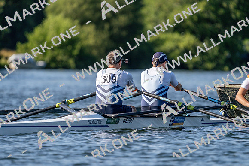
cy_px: 83
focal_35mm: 512
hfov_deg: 4.0
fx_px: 3542
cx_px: 124
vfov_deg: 2.7
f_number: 6.3
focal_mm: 512
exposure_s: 1/1600
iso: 320
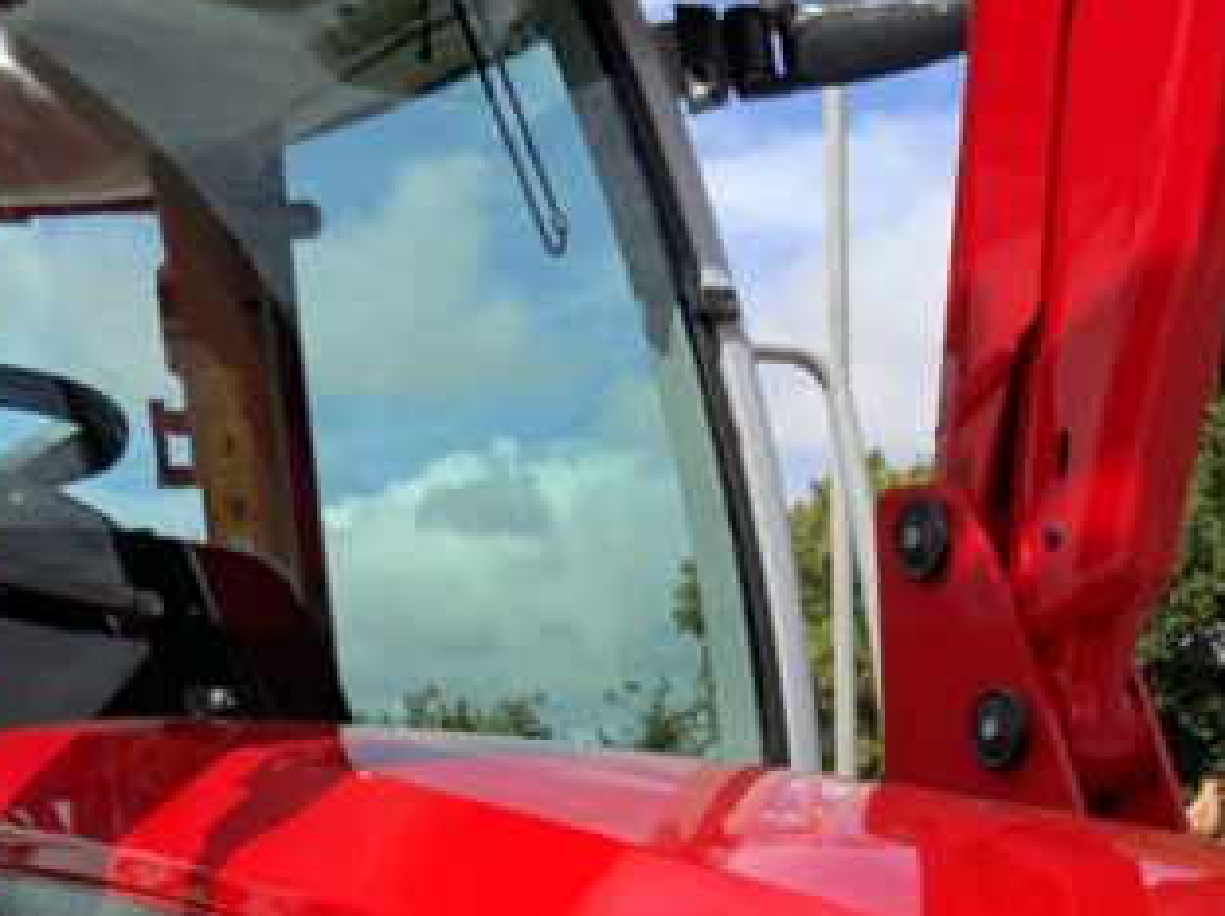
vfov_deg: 14.2
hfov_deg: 20.1
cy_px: 1491
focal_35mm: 95
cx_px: 1198
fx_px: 3358
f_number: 1.8
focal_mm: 3
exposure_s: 1/1451
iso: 16
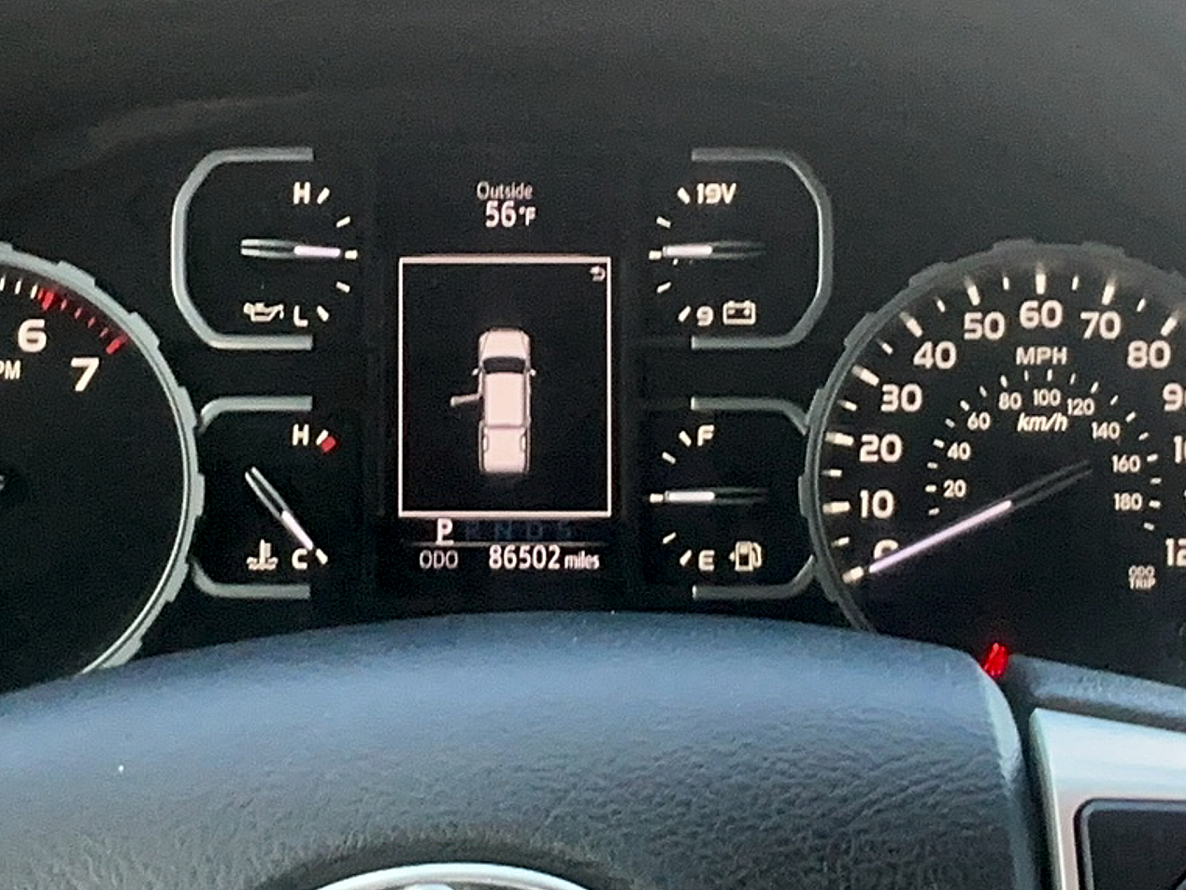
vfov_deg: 17.0
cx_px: 493
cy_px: 331
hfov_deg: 22.5
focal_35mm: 87
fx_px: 2981
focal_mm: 3
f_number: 1.8
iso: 100
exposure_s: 1/60
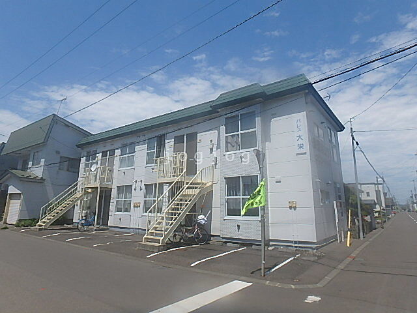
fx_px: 253
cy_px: 156
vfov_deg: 63.4
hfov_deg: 79.0
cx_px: 208
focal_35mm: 21
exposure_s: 1/800
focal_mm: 3.7
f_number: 6
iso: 125
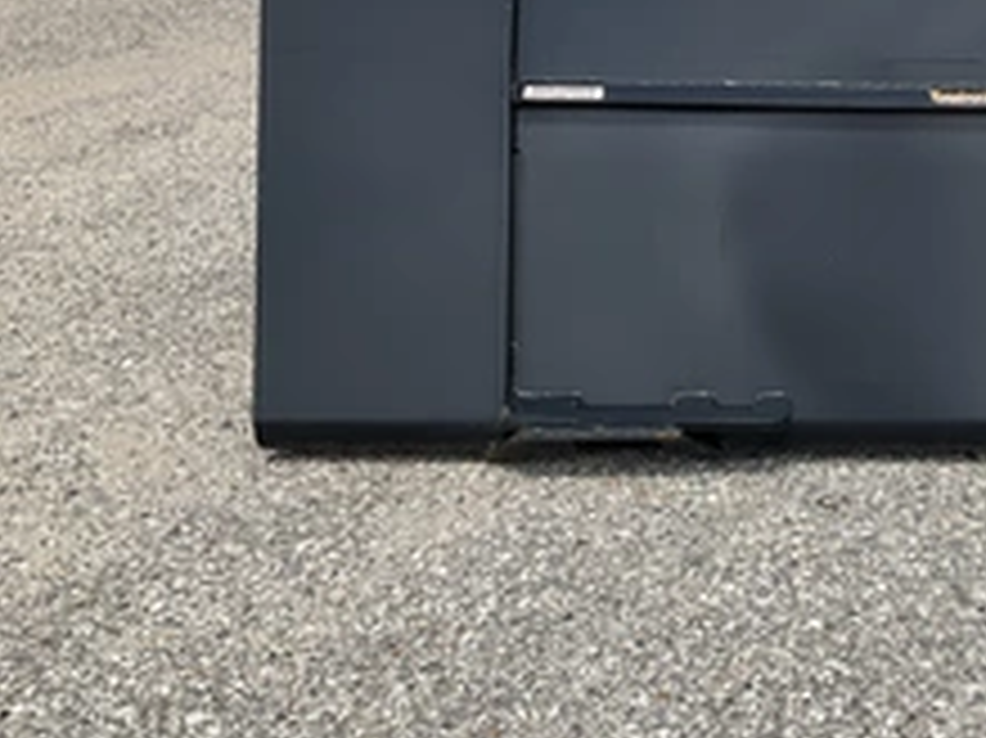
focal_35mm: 53
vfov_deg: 27.3
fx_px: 1509
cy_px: 252
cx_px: 896
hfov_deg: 34.1
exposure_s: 1/1377
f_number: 1.8
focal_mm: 3
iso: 25
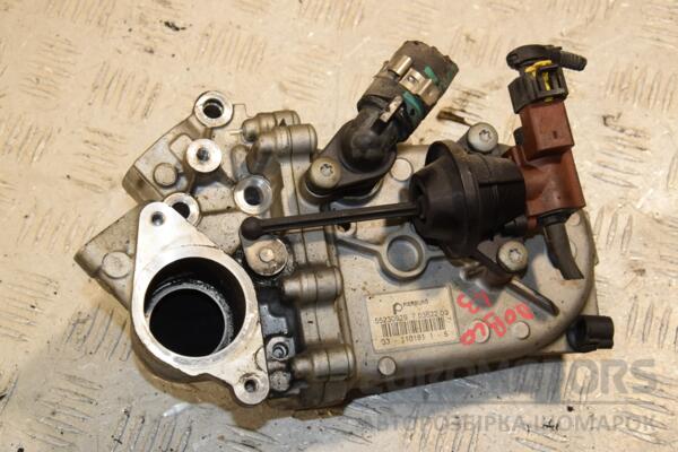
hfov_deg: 29.9
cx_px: 339
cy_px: 226
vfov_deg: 20.2
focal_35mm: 68
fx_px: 1271
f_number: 9
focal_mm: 45
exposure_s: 1/200
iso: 800
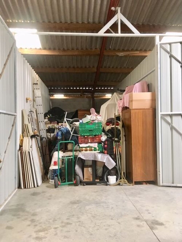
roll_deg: +0.9
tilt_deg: +0.6
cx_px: 91
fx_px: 203
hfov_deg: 48.2
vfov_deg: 61.7
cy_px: 121
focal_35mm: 29
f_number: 2.2
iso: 200
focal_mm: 4.15
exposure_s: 1/33
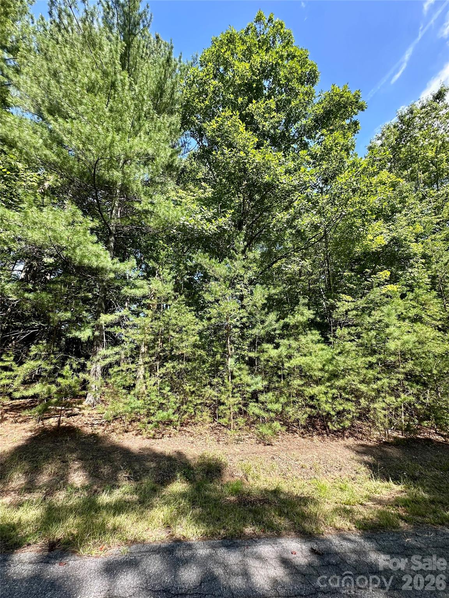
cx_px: 224
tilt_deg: +20.6
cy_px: 299
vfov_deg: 102.1
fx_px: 242
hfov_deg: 85.7
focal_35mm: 14
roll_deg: +4.1
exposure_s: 1/352
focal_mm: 2.22
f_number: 2.2
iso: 40
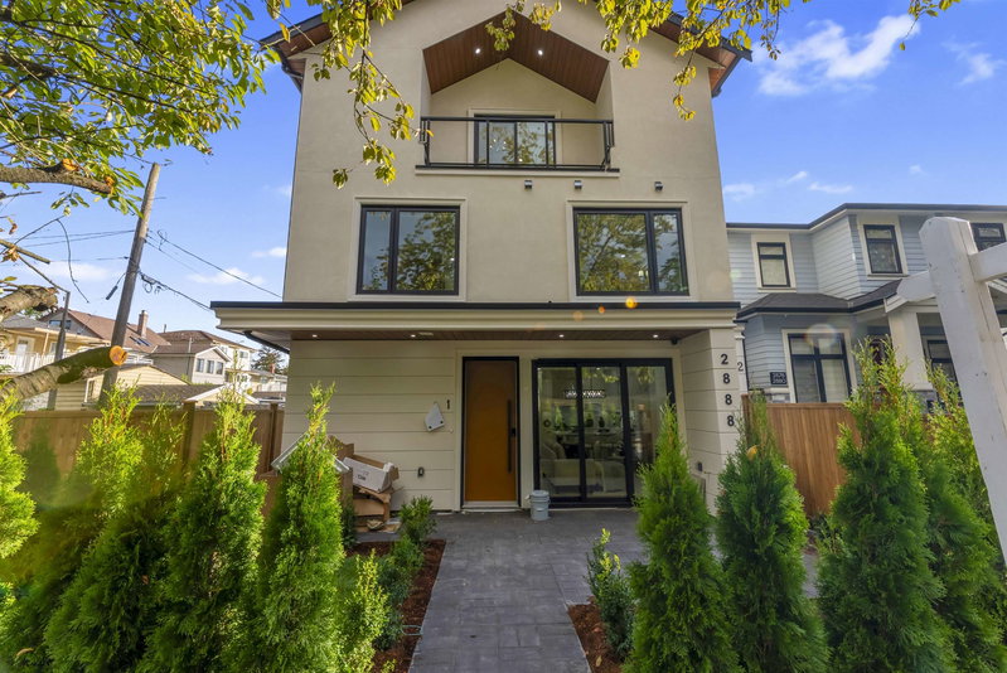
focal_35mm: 14
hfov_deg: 104.2
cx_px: 504
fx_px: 392
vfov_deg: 81.3
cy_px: 336
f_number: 11
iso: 400
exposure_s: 1/125
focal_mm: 14
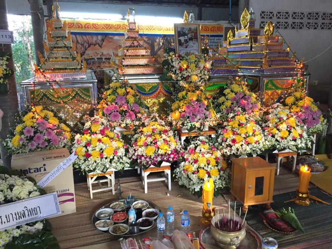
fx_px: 278
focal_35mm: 29
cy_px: 124
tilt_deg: -13.4
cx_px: 166
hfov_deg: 61.7
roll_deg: -1.3
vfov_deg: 48.2
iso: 250
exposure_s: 1/25
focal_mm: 4.15
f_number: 2.2
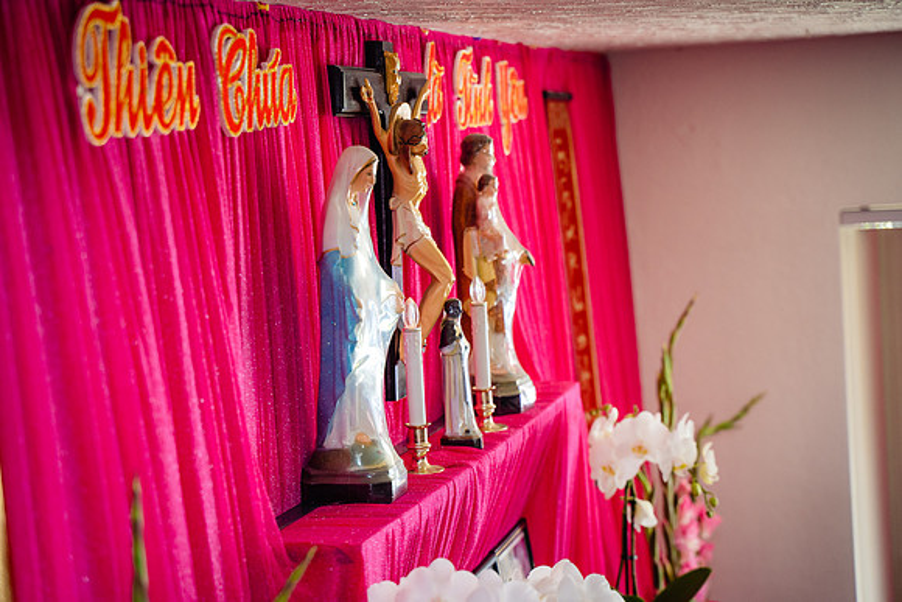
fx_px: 1880
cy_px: 301
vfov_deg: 18.2
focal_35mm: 75
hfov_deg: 27.0
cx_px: 451
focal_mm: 75
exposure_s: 1/160
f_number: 4
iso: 1600
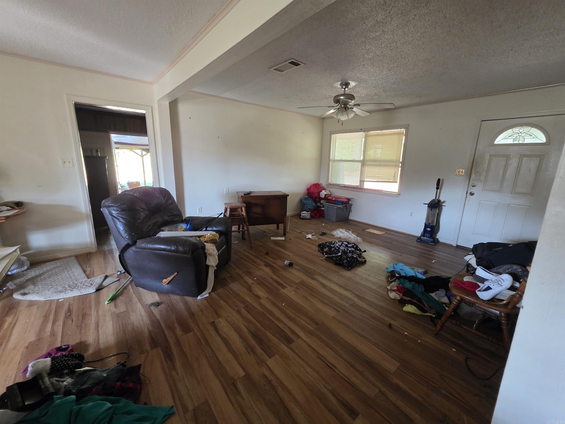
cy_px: 212
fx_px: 212
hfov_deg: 106.2
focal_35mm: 13
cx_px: 282
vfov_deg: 89.9
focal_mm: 2.2
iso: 500
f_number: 1.9
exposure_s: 1/60
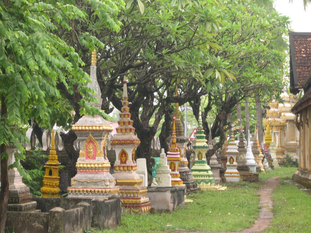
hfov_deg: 19.3
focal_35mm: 102
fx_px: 916
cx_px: 156
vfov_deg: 14.5
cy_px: 116
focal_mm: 21.6
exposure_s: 1/68.2
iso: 100
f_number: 4.8
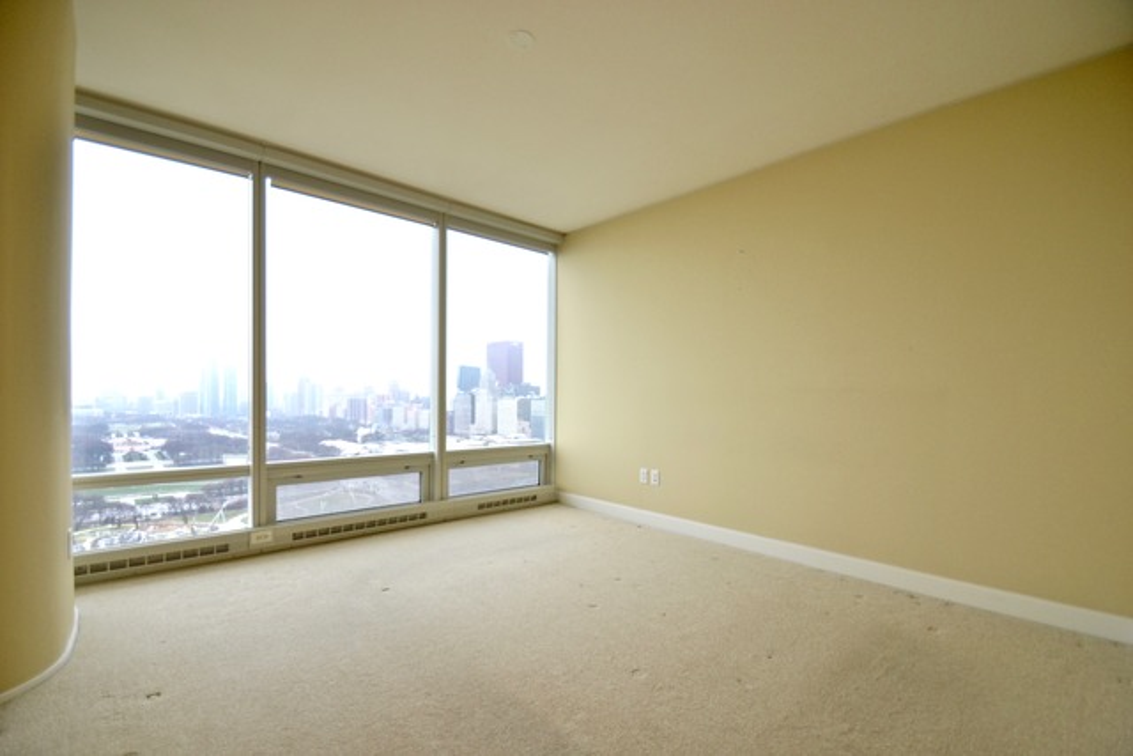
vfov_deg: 77.4
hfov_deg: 100.4
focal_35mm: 15
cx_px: 566
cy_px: 378
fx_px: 472
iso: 400
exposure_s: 1/60
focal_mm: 10
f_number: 4
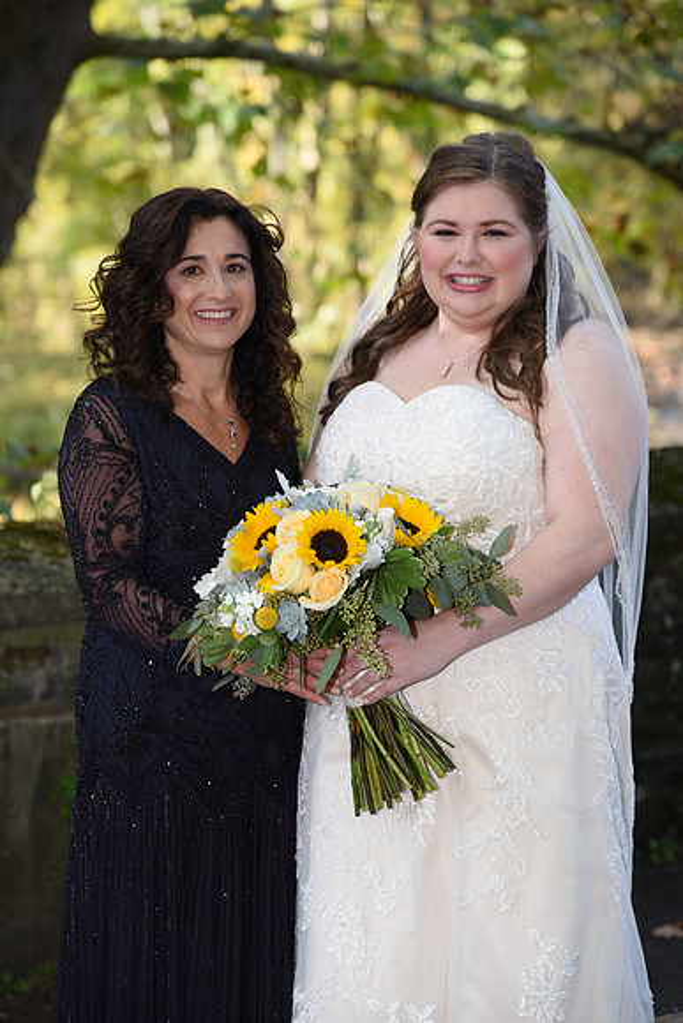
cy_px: 512
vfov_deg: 17.1
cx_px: 342
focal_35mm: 120
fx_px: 3413
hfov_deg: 11.4
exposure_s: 1/200
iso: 400
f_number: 4.5
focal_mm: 120
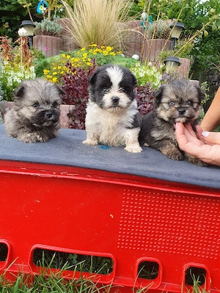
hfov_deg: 53.1
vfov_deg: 67.3
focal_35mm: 26
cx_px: 110
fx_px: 220
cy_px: 146
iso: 50
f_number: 2.4
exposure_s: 1/135
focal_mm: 4.32
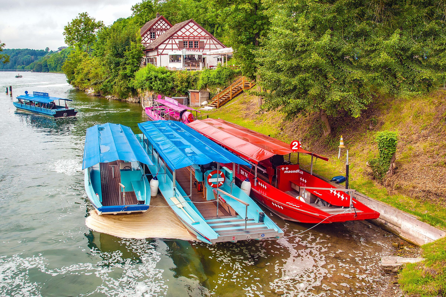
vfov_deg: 43.6
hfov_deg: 62.0
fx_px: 371
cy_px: 148
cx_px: 223
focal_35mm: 30
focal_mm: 30
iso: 250
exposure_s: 1/100
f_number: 14
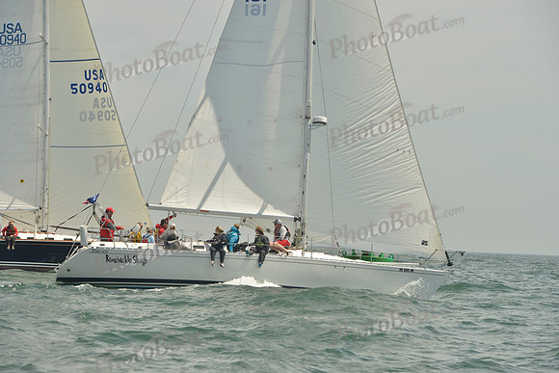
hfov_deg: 17.6
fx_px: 1802
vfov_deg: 11.8
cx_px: 280
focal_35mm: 116
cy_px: 186
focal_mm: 116
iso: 200
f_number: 8
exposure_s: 1/1250
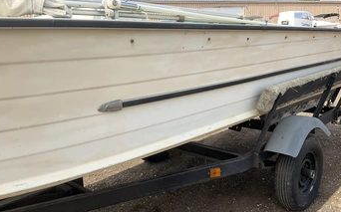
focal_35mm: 36
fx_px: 334
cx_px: 188
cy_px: 106
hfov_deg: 53.9
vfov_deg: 35.3
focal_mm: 3
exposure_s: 1/1311
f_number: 1.8
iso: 25
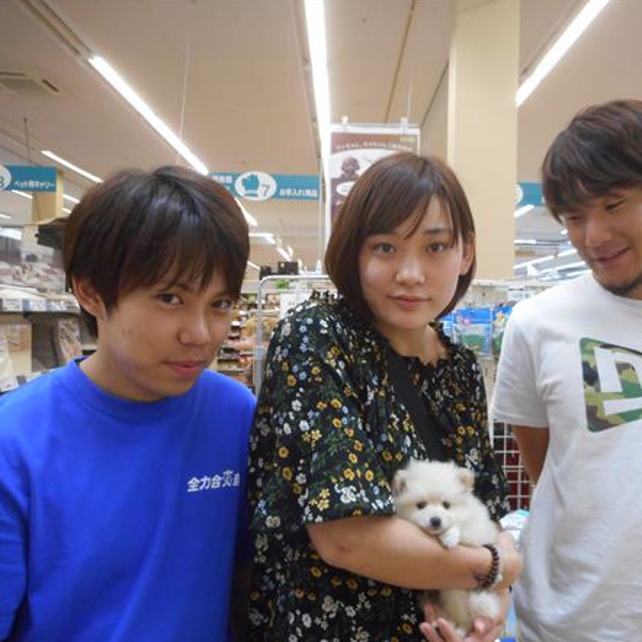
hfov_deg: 53.6
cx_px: 391
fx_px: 629
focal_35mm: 30
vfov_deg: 54.0
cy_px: 322
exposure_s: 1/30
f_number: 3.7
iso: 400
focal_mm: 4.5
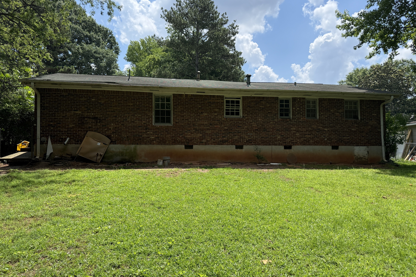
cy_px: 141
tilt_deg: +2.3
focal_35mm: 25
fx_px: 289
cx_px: 208
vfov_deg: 51.3
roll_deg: +0.1
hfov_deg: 71.5
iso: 100
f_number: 1.78
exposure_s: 1/3953
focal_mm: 6.76
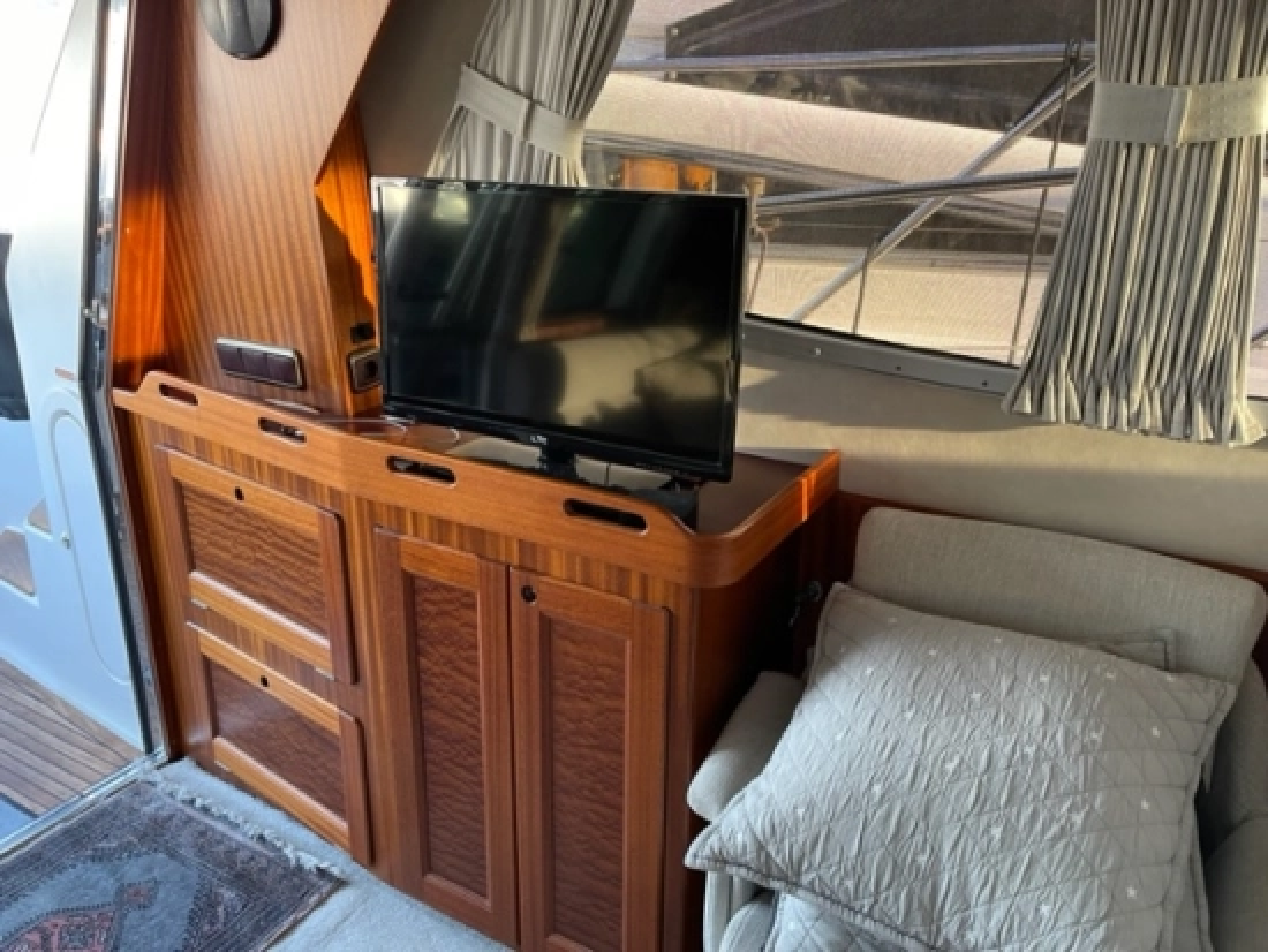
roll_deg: -0.2
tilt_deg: -20.2
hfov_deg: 67.3
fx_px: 953
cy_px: 476
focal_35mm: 26
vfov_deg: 53.1
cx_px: 634
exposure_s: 1/60
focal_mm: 5.1
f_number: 1.6
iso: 200
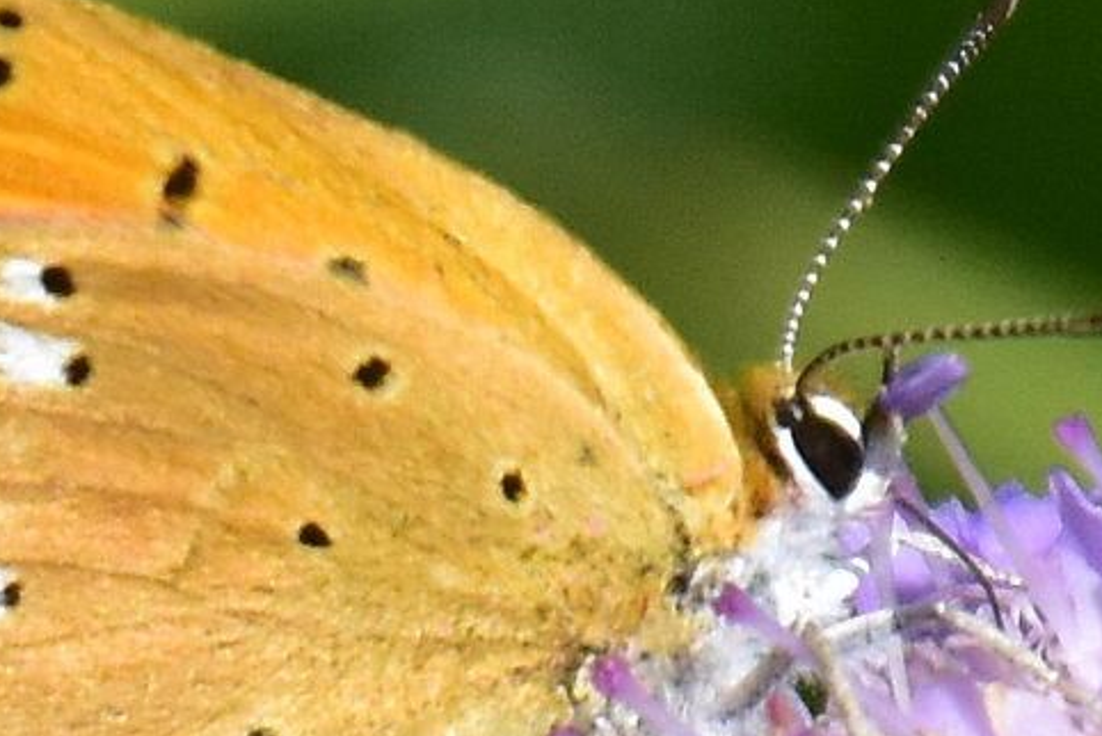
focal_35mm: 894
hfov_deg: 2.3
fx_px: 27382
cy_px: 464
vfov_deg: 1.5
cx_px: 58
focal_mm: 300
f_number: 6.3
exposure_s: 1/2500
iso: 800
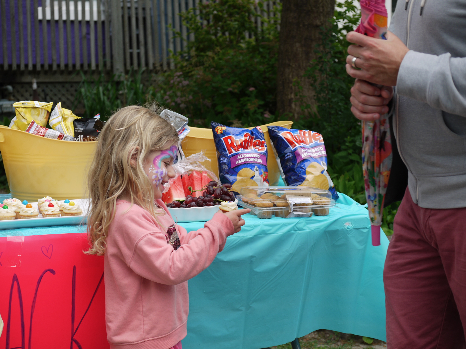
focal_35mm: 70
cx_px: 233
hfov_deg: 27.8
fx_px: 942
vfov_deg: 21.0
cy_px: 174
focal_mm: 35
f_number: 4
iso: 100
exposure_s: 1/400
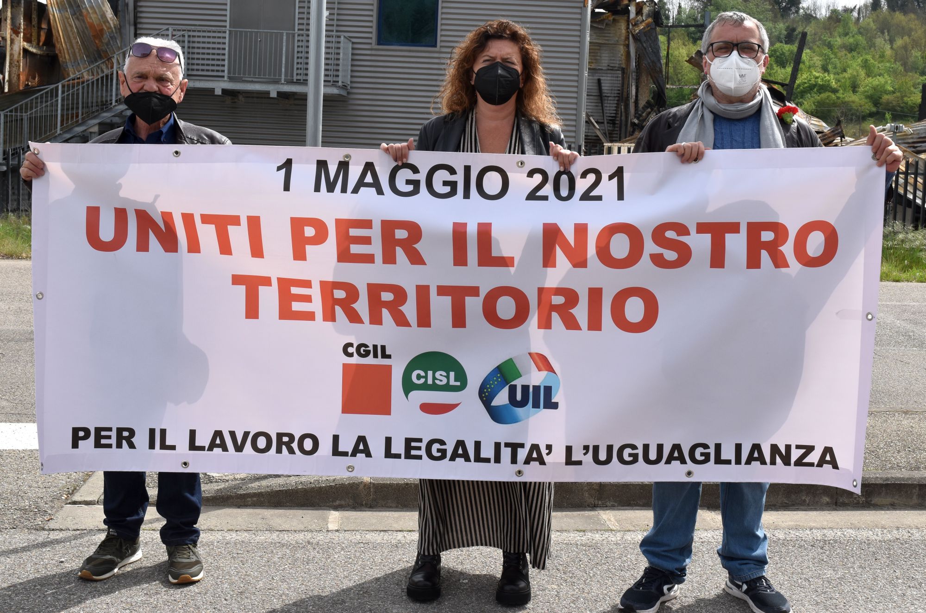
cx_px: 463
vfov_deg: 32.9
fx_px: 1039
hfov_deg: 48.0
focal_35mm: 40
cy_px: 306
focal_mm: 27
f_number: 9
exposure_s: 1/320
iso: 200
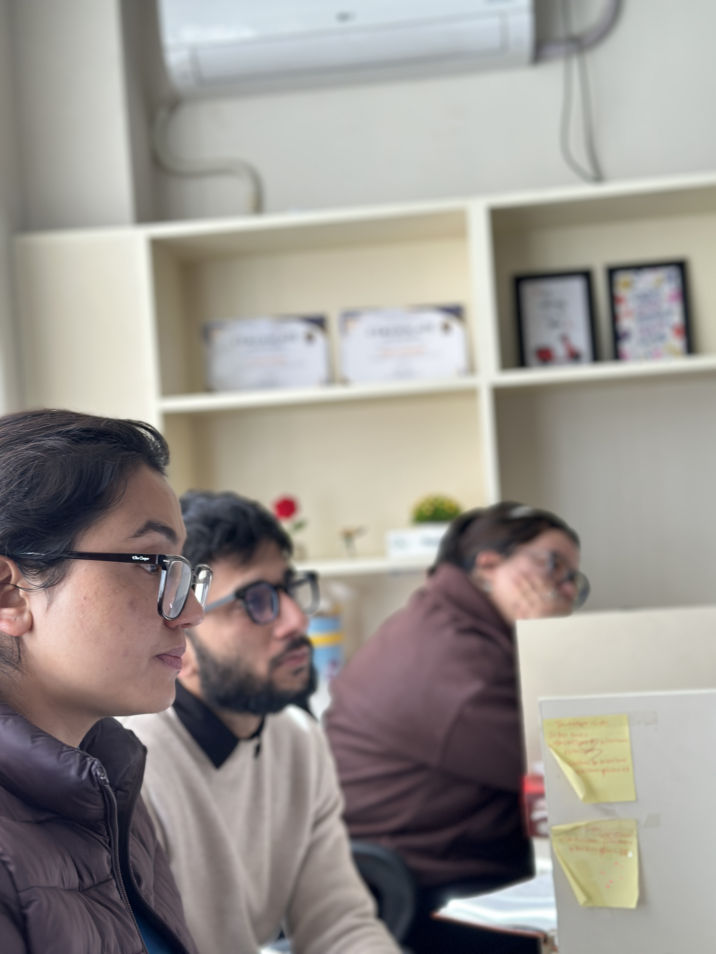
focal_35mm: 48
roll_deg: +2.7
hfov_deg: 30.3
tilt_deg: +1.4
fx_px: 1324
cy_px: 477
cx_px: 358
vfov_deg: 39.7
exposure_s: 1/60
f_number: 1.78
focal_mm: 6.86
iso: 125
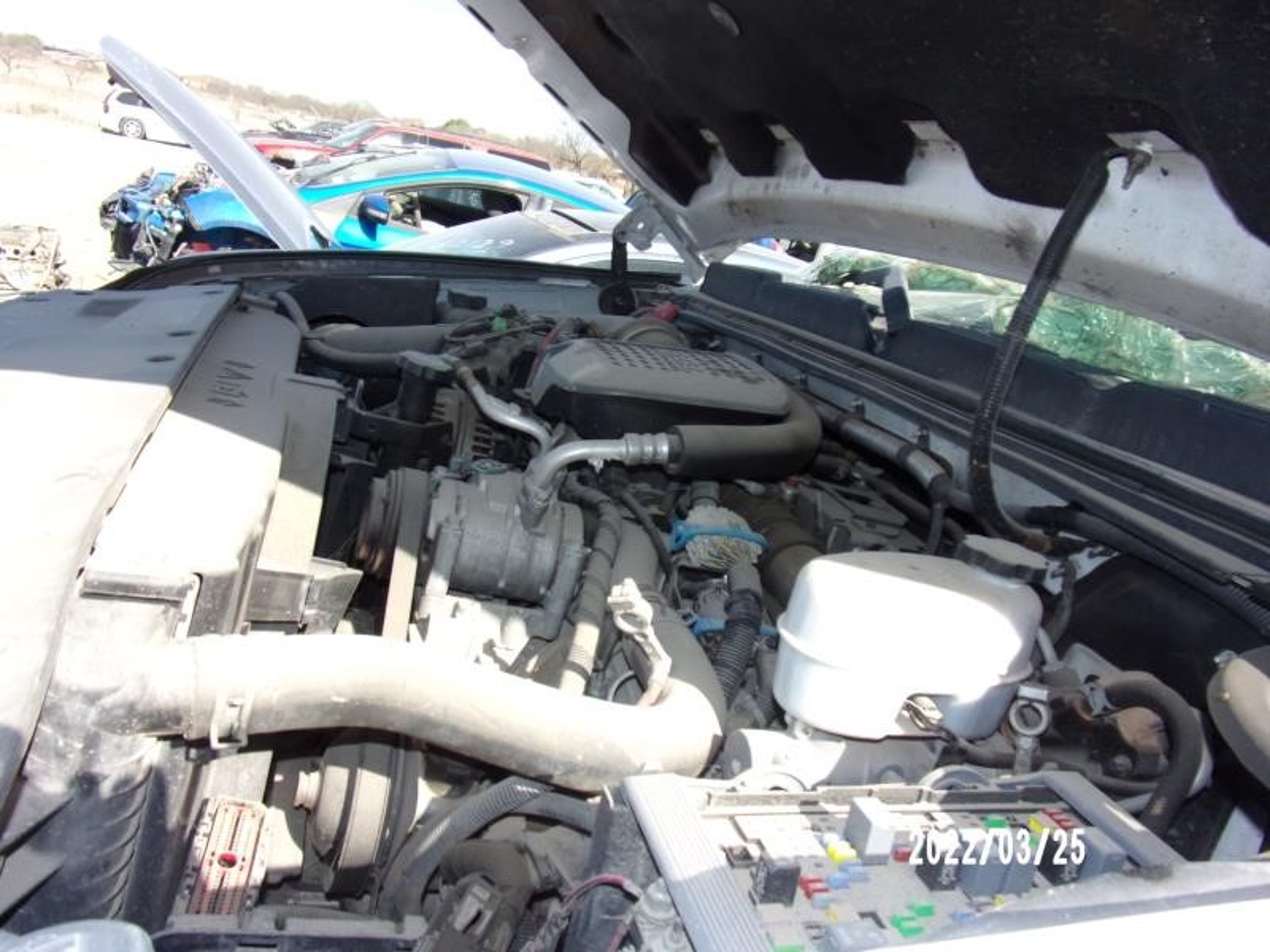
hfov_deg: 71.6
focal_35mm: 24
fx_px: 881
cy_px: 476
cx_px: 635
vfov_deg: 56.8
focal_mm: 4.3
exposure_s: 1/480
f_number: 3.3
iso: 80
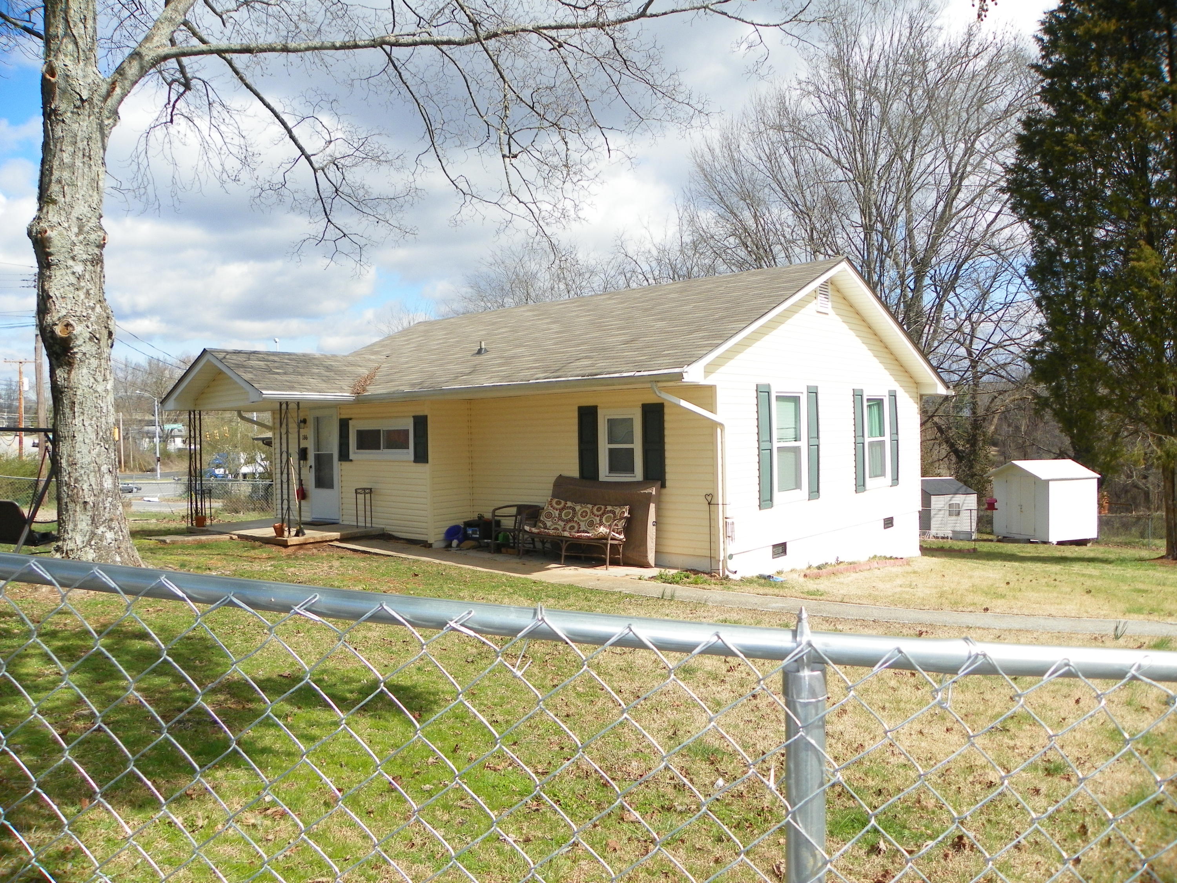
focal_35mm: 26
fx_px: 884
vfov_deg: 53.1
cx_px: 588
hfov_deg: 67.3
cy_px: 442
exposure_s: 1/1000
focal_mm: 4.6
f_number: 2.8
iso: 64
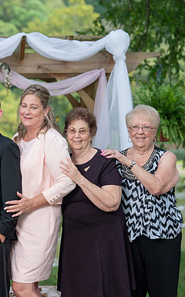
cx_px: -36
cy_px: 147
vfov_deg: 13.5
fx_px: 1253
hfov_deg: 8.4
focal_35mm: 155
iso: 320
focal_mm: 98
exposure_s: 1/200
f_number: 4
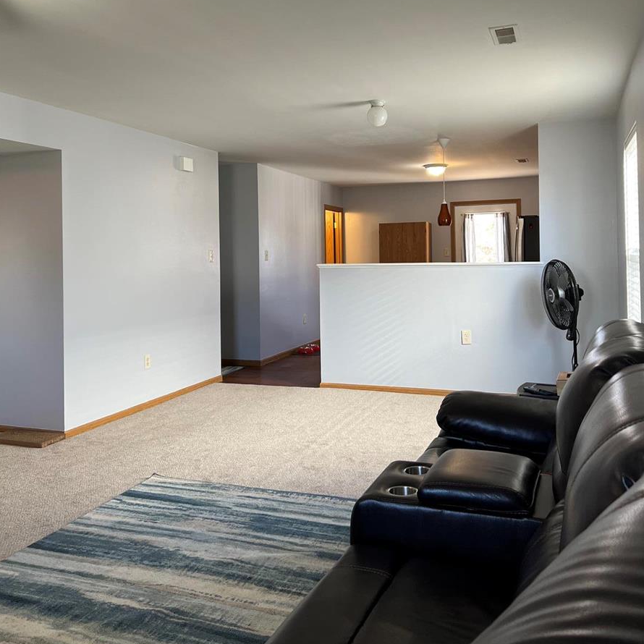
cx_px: 321
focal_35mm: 31
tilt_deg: +0.7
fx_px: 652
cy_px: 250
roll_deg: +1.3
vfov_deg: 52.1
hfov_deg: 52.5
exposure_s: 1/120
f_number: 1.5
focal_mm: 5.7
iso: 125
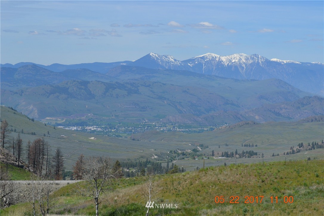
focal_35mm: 82
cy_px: 108
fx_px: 742
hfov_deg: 24.6
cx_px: 162
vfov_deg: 16.6
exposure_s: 1/250
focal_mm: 55
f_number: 8
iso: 100
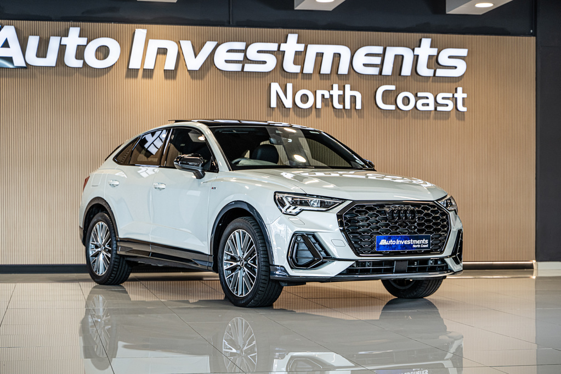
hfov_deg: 27.0
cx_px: 280
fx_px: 1169
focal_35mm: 75
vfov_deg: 18.2
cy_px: 187
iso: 640
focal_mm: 75
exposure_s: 1/125
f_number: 4.5
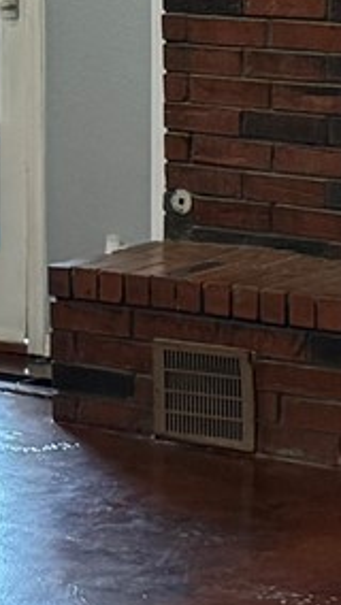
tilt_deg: -3.8
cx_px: 273
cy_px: -47
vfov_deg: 12.0
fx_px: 2842
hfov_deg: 6.9
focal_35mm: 177
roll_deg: +0.0
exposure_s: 1/120
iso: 400
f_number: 1.78
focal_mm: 6.76
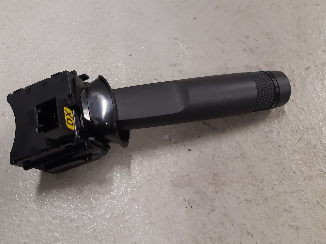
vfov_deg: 45.3
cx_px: 140
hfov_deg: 58.1
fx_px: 292
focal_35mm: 31
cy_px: 103
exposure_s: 1/50
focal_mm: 3.93
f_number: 1.7
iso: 125
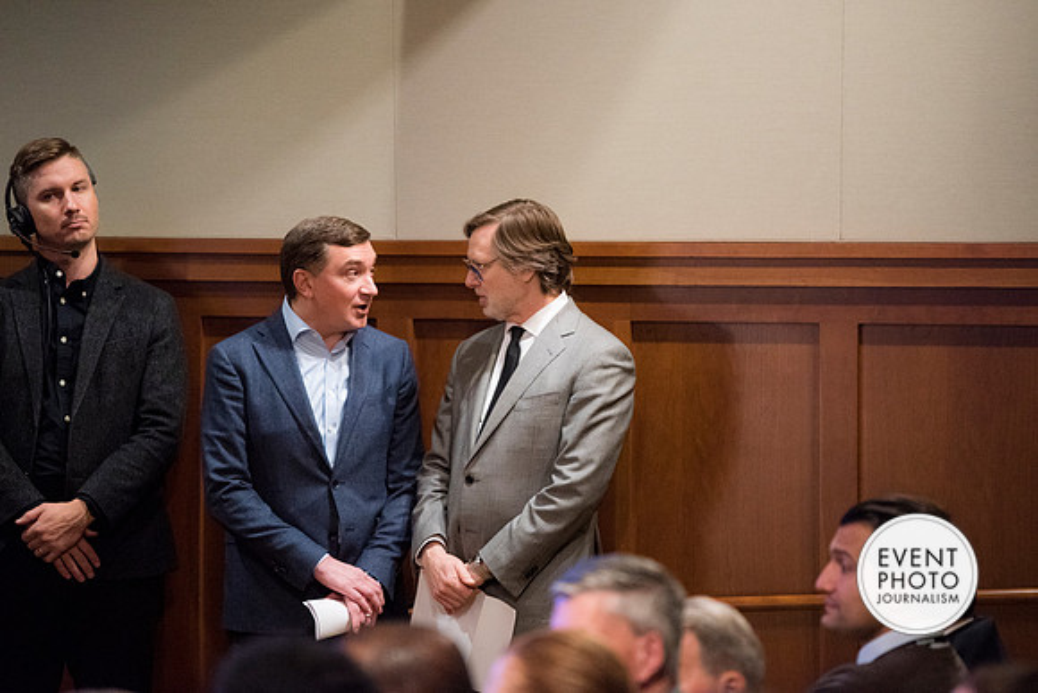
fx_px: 6010
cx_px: 519
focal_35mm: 208
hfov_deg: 9.9
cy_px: 346
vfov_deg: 6.6
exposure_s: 1/125
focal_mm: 200
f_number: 2.8
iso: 2000
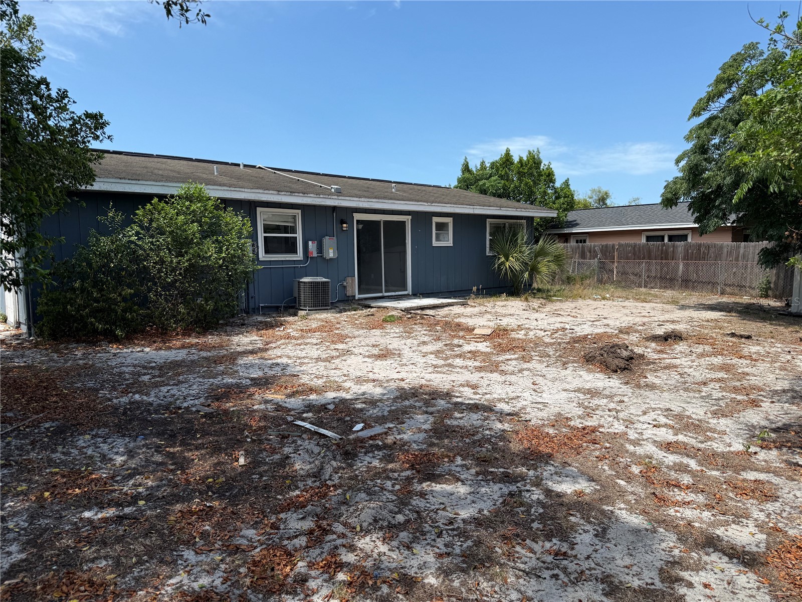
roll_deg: -0.2
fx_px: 556
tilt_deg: -5.8
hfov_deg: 71.6
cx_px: 401
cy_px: 301
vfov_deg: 56.8
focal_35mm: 24
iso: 80
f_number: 1.78
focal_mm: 6.76
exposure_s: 1/3584
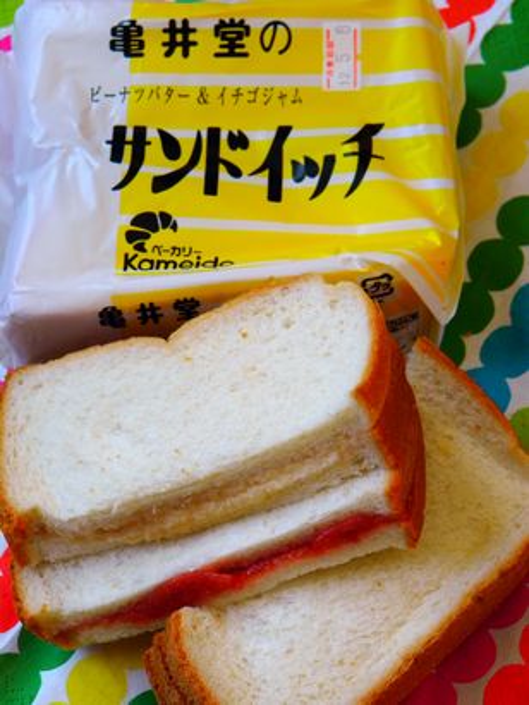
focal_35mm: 80
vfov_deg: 24.4
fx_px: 1628
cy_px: 352
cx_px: 264
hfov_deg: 18.5
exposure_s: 1/50
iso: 250
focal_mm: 14.3
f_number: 4.4
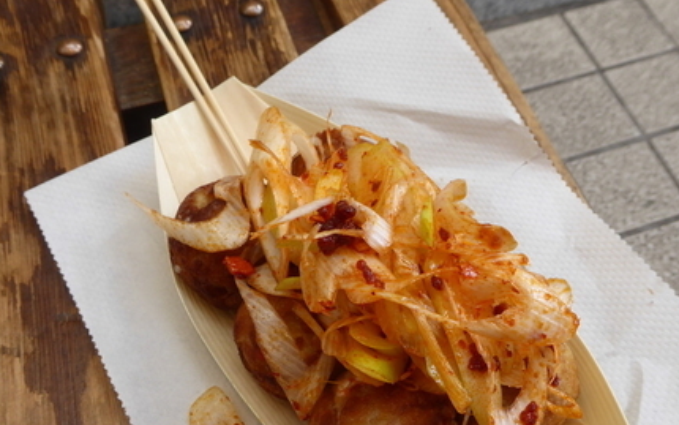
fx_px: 685
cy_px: 340
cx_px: 377
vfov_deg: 33.5
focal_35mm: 37
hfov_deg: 52.6
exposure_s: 1/80
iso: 100
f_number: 3.3
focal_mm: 4.3
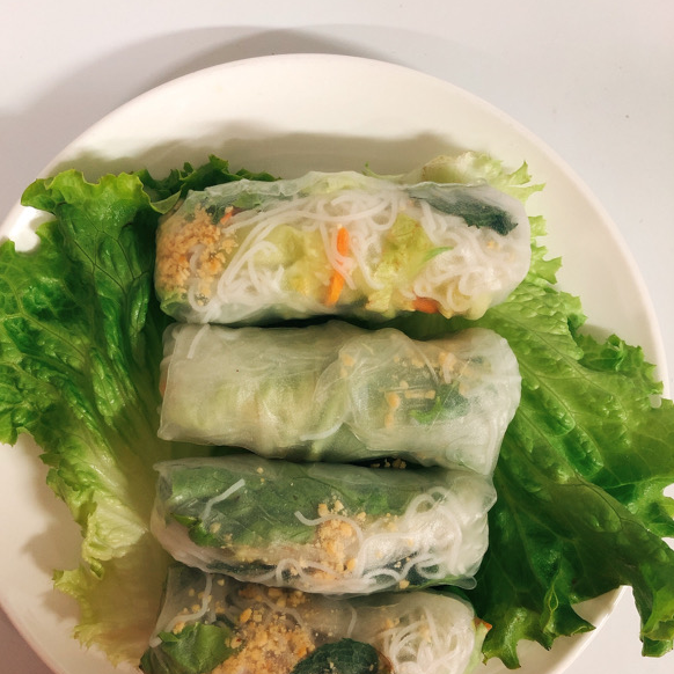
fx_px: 749
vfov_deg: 48.3
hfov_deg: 48.4
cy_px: 391
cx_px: 329
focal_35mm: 34
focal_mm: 3.99
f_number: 1.8
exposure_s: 1/17
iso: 64
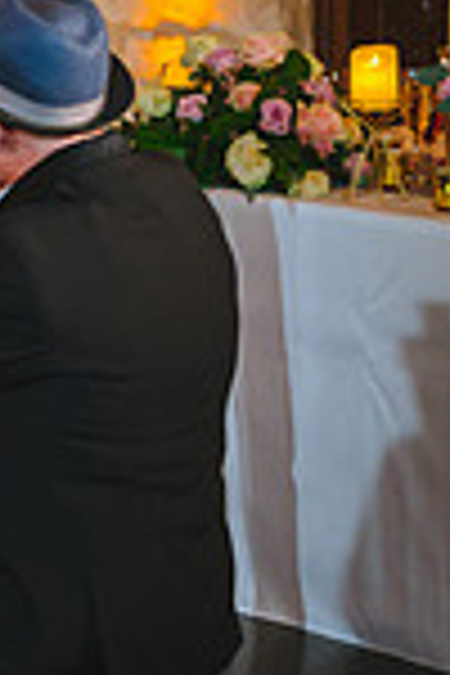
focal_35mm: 156
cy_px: 104
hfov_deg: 8.6
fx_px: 2925
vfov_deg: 13.1
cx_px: -209
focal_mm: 52
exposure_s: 1/125
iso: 3200
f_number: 2.8
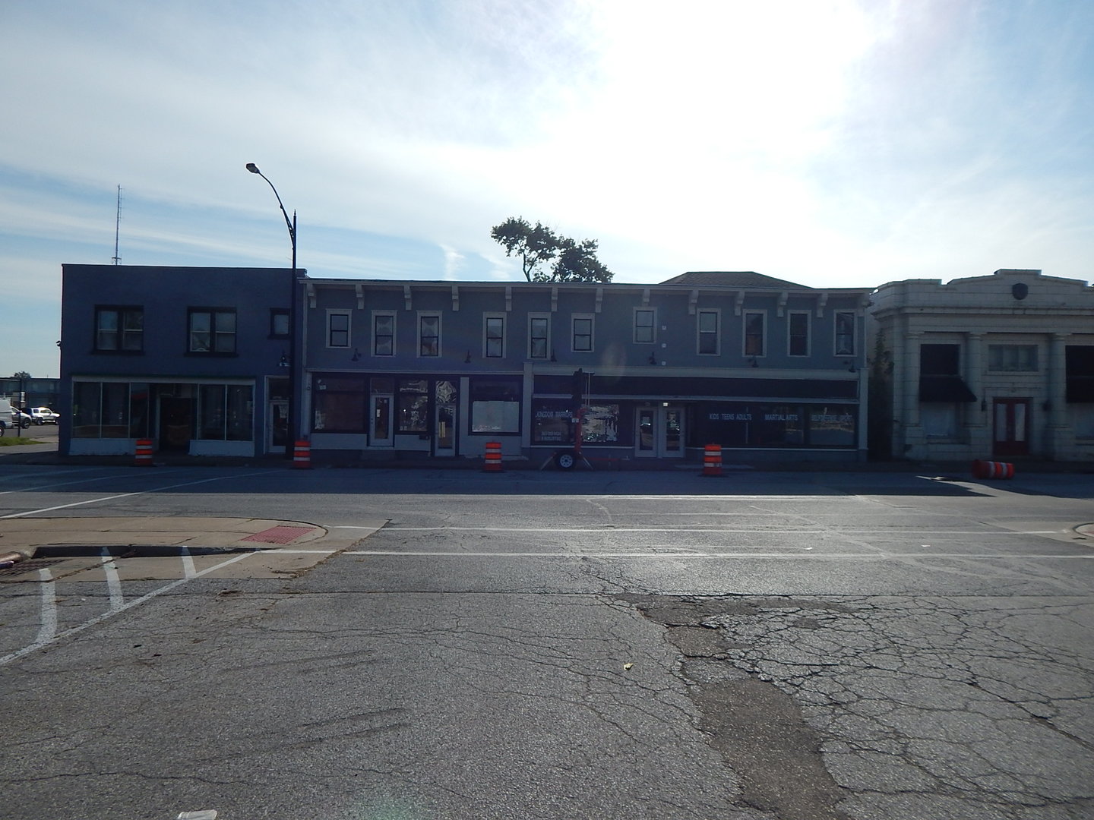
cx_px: 547
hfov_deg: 76.4
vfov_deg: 61.1
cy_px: 410
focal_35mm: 22
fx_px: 695
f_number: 6
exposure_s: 1/1000
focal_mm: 4
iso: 125
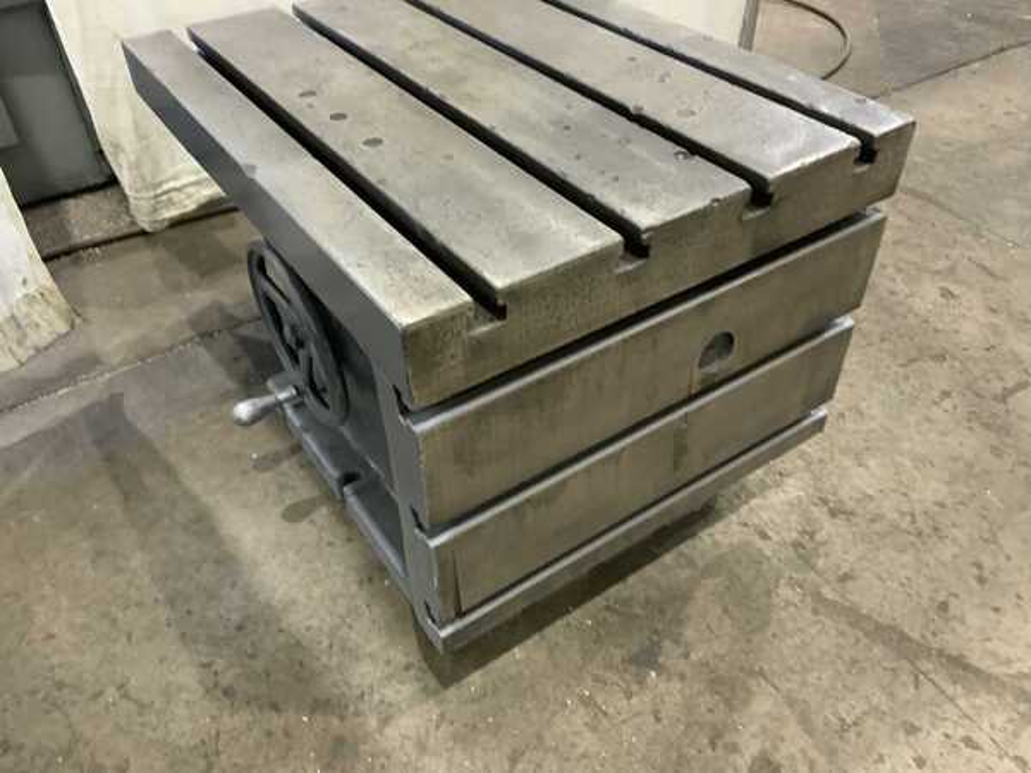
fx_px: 864
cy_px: 386
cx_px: 516
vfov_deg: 48.2
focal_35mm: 29
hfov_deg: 61.7
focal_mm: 3
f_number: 1.8
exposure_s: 1/40
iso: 200
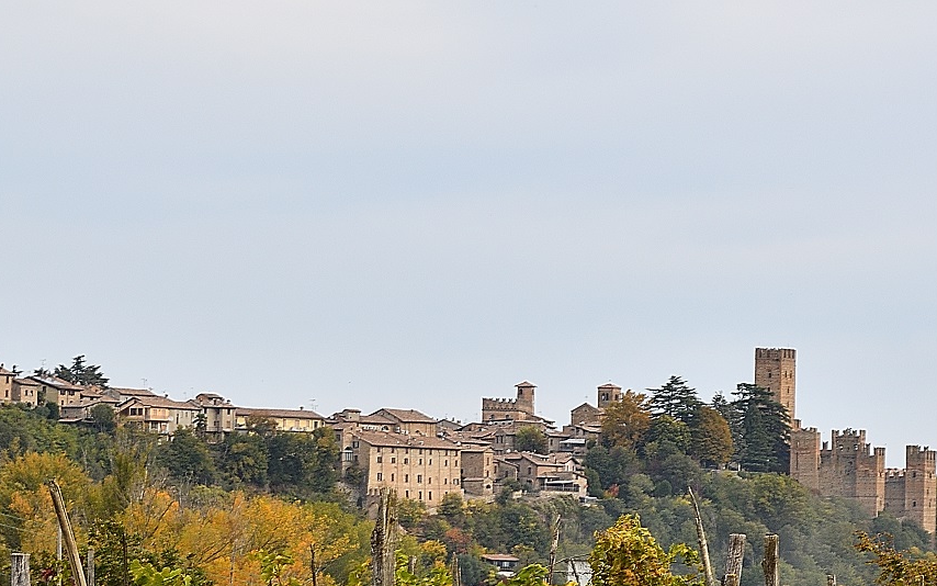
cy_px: 550
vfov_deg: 6.8
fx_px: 4903
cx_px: 646
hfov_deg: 10.9
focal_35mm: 192
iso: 100
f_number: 8
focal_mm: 65
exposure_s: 1/125
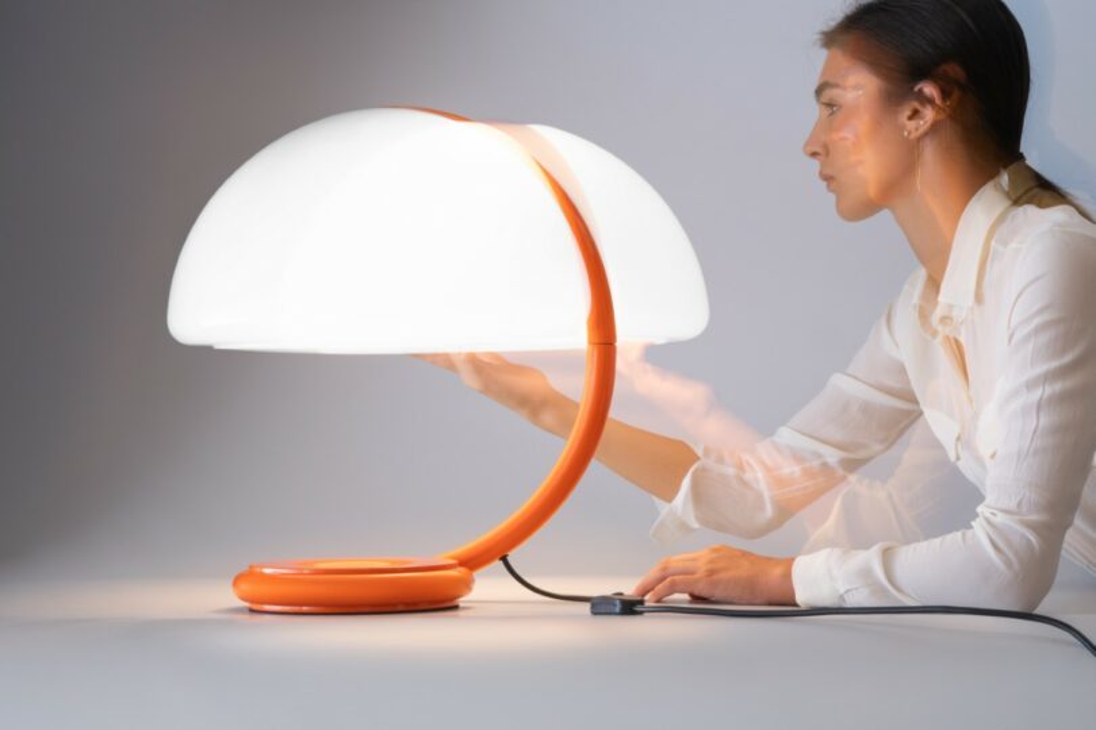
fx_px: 2588
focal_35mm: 85
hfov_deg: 23.9
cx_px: 548
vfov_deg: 16.1
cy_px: 365
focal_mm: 85
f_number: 16
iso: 50
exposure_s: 1
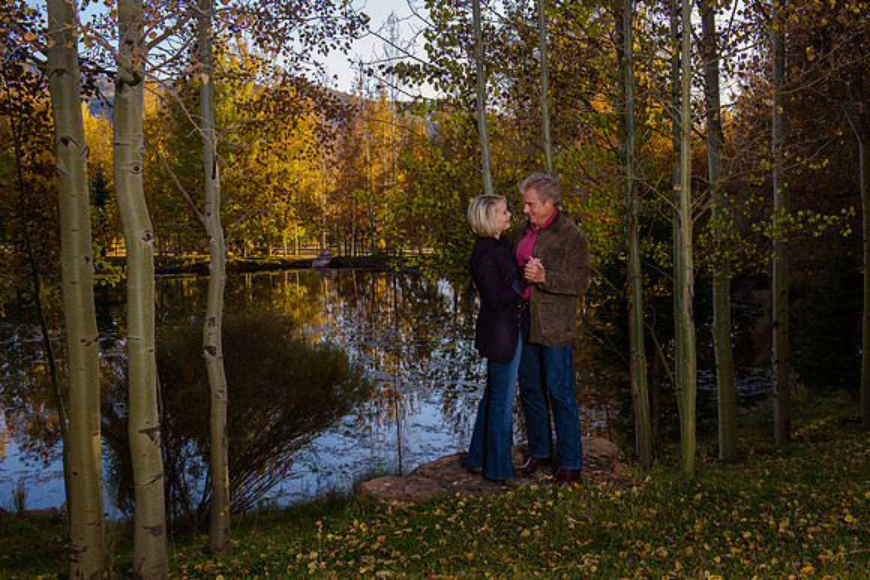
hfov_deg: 48.0
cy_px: 290
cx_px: 435
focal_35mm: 40
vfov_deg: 33.1
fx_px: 978
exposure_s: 1/200
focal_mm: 40
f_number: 8
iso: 640
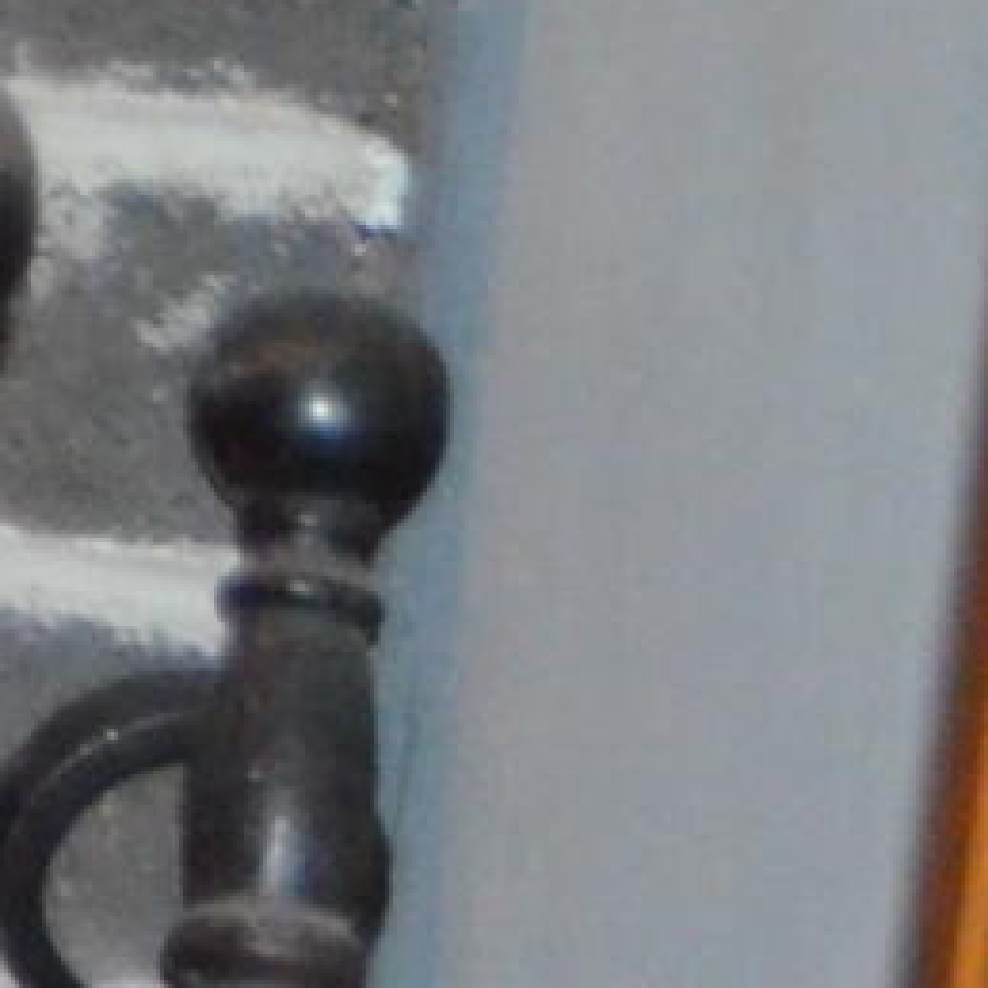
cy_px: -2394
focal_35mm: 471
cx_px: -4623
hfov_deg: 3.3
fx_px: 15209
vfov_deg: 3.6
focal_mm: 32
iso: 3200
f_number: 4.8
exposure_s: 1/60
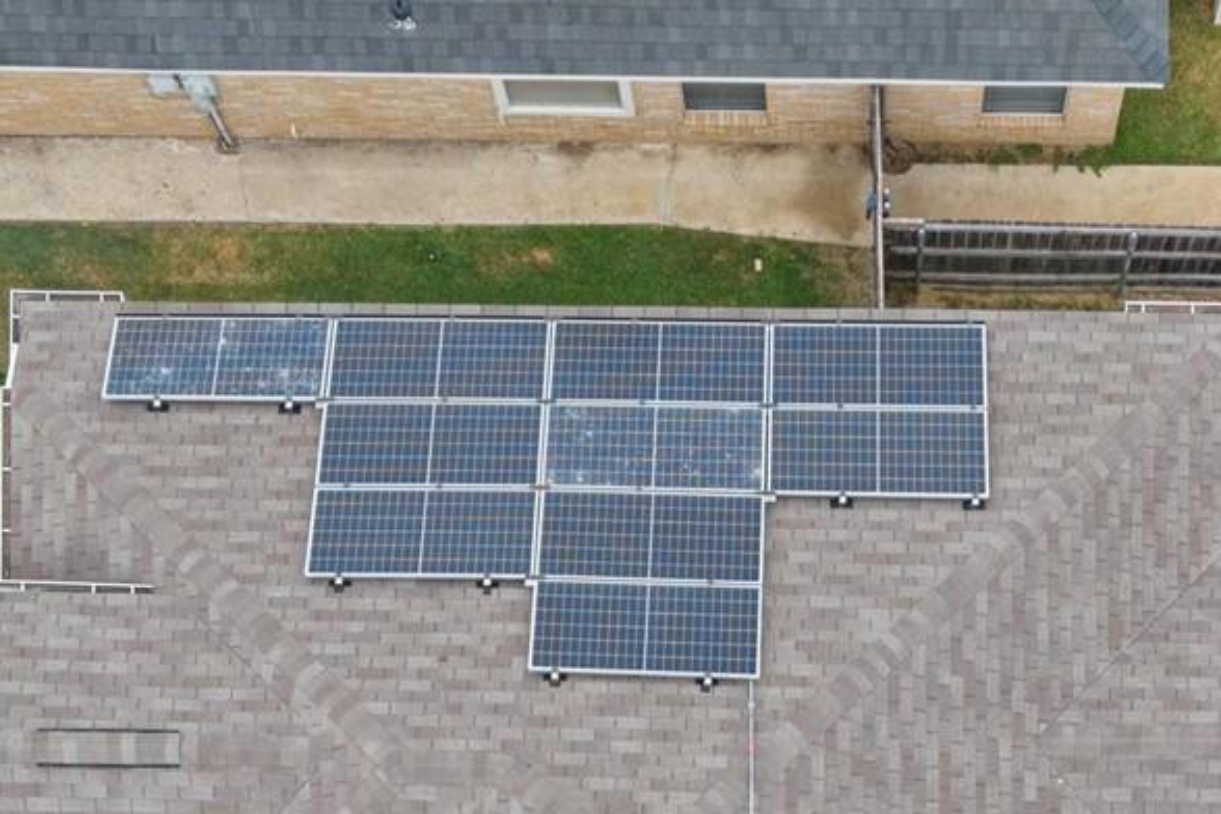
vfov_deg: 14.4
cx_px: 926
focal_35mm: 87
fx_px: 2951
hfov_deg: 23.1
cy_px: 1312
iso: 200
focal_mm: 8.67
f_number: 1.8
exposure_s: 1/25
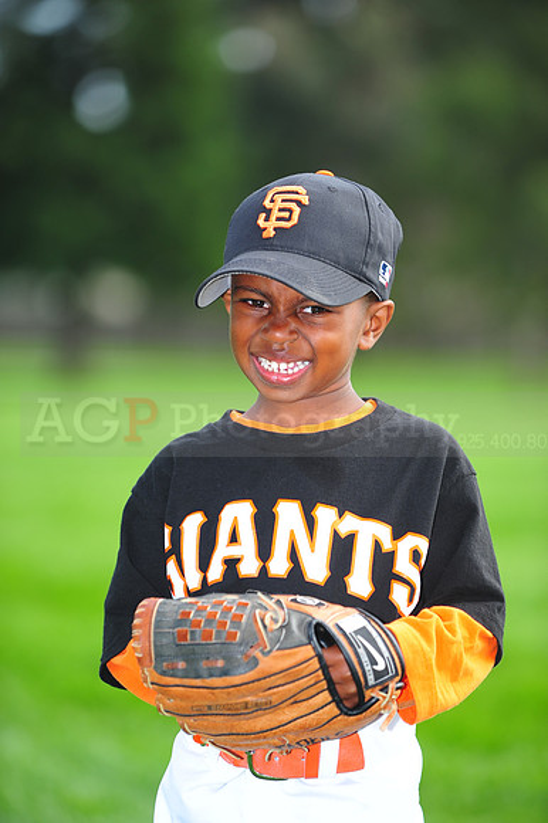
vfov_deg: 10.3
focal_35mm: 200
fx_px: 4572
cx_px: 274
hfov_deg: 6.9
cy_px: 412
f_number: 4
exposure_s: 1/500
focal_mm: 200
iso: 200
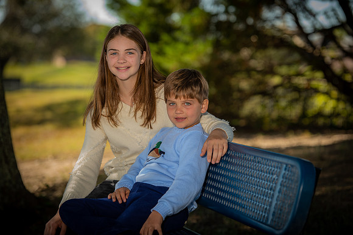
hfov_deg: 15.2
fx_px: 1323
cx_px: 176
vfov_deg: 10.1
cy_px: 118
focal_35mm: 135
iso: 50
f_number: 3.5
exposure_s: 1/250
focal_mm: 135
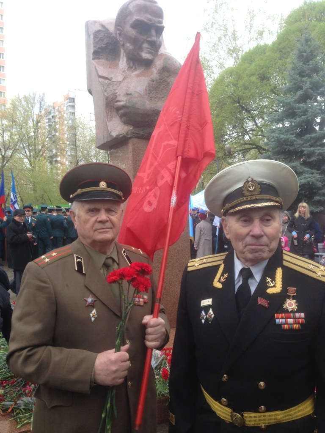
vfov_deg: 55.4
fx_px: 413
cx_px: 162
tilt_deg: -0.7
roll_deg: +3.1
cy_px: 216
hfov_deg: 42.9
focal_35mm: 33
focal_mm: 4.12
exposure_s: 1/120
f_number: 2.4
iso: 50
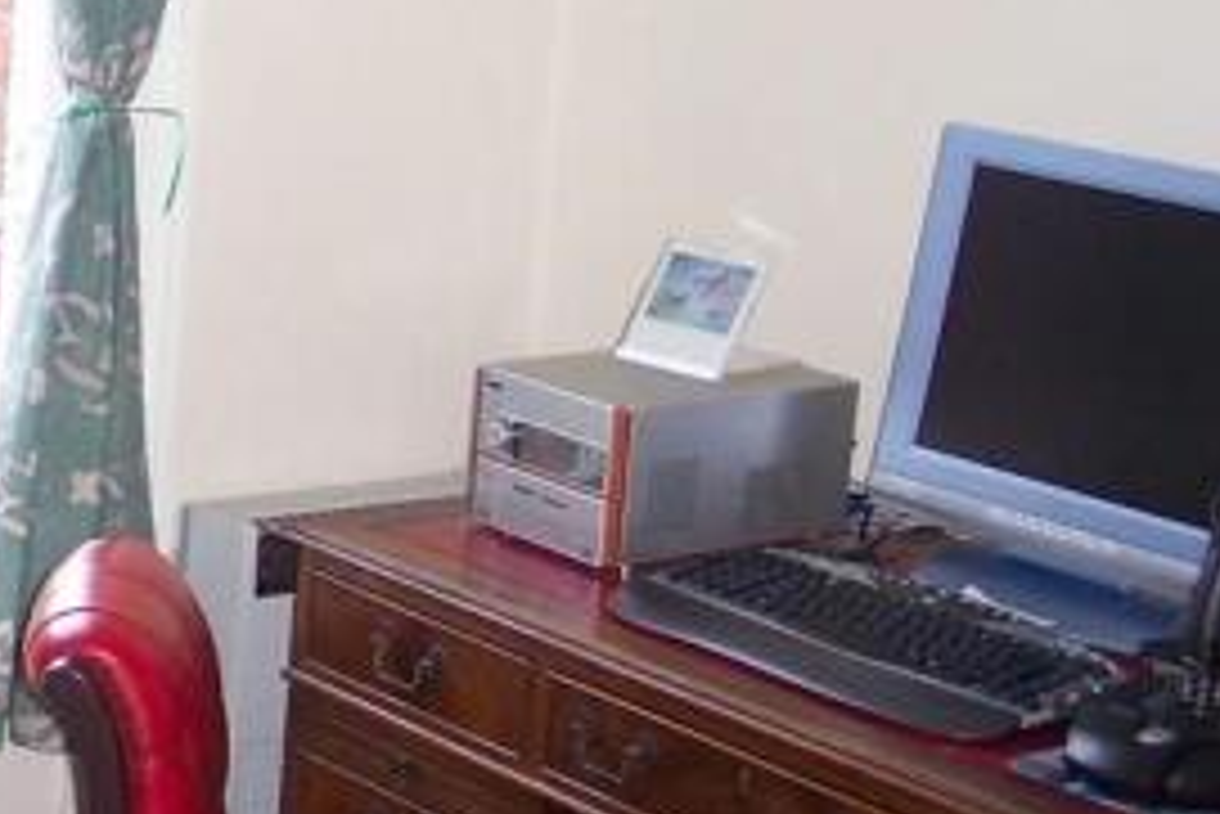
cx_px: -173
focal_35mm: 92
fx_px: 3119
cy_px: 164
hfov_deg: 20.9
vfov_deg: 14.8
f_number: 2.8
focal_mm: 8
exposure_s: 1/30
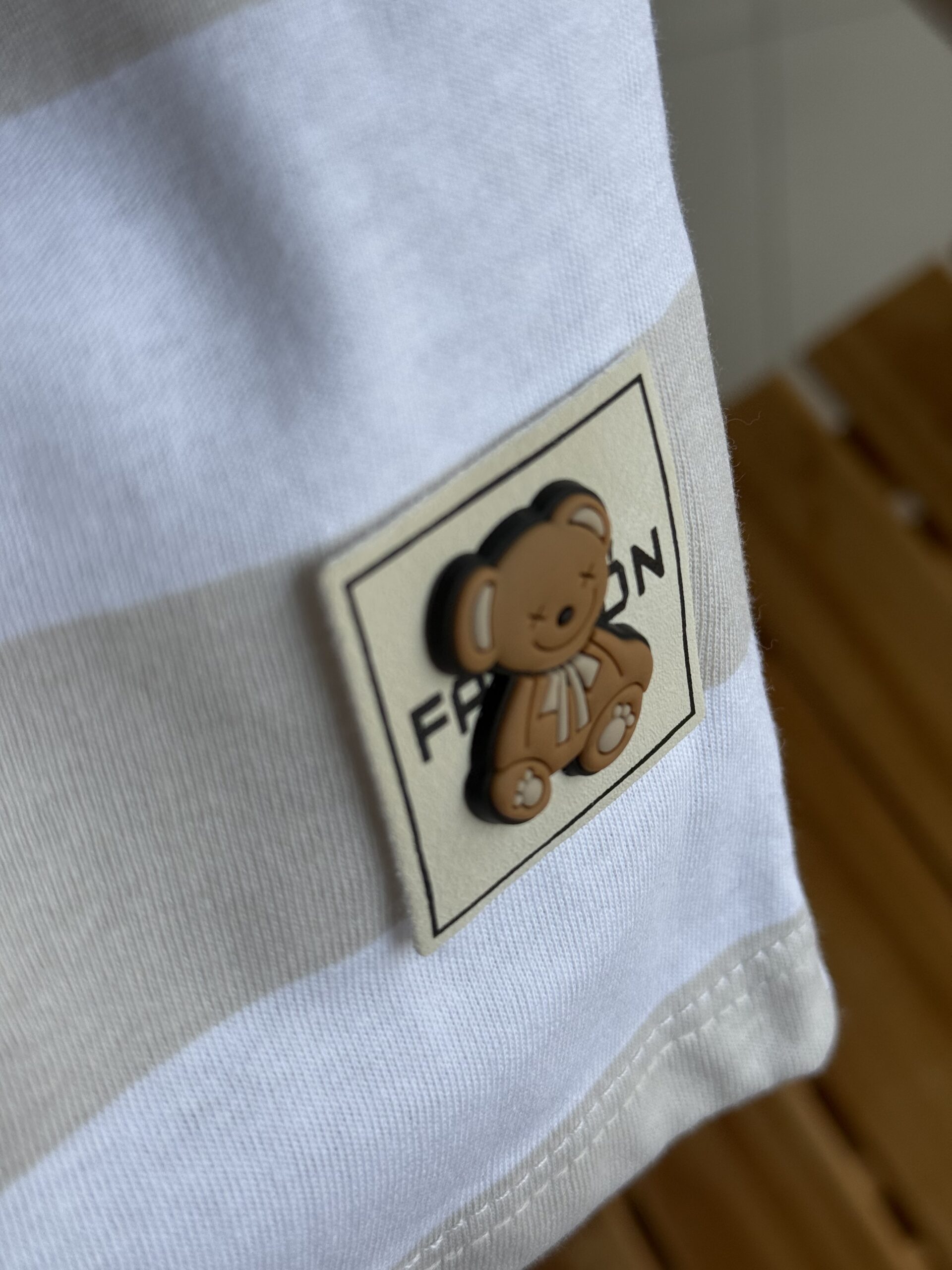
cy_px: 635
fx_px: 1760
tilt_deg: -59.0
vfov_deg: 39.7
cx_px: 476
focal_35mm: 48
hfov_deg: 30.3
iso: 64
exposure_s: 1/625
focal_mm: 6.76
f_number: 1.78
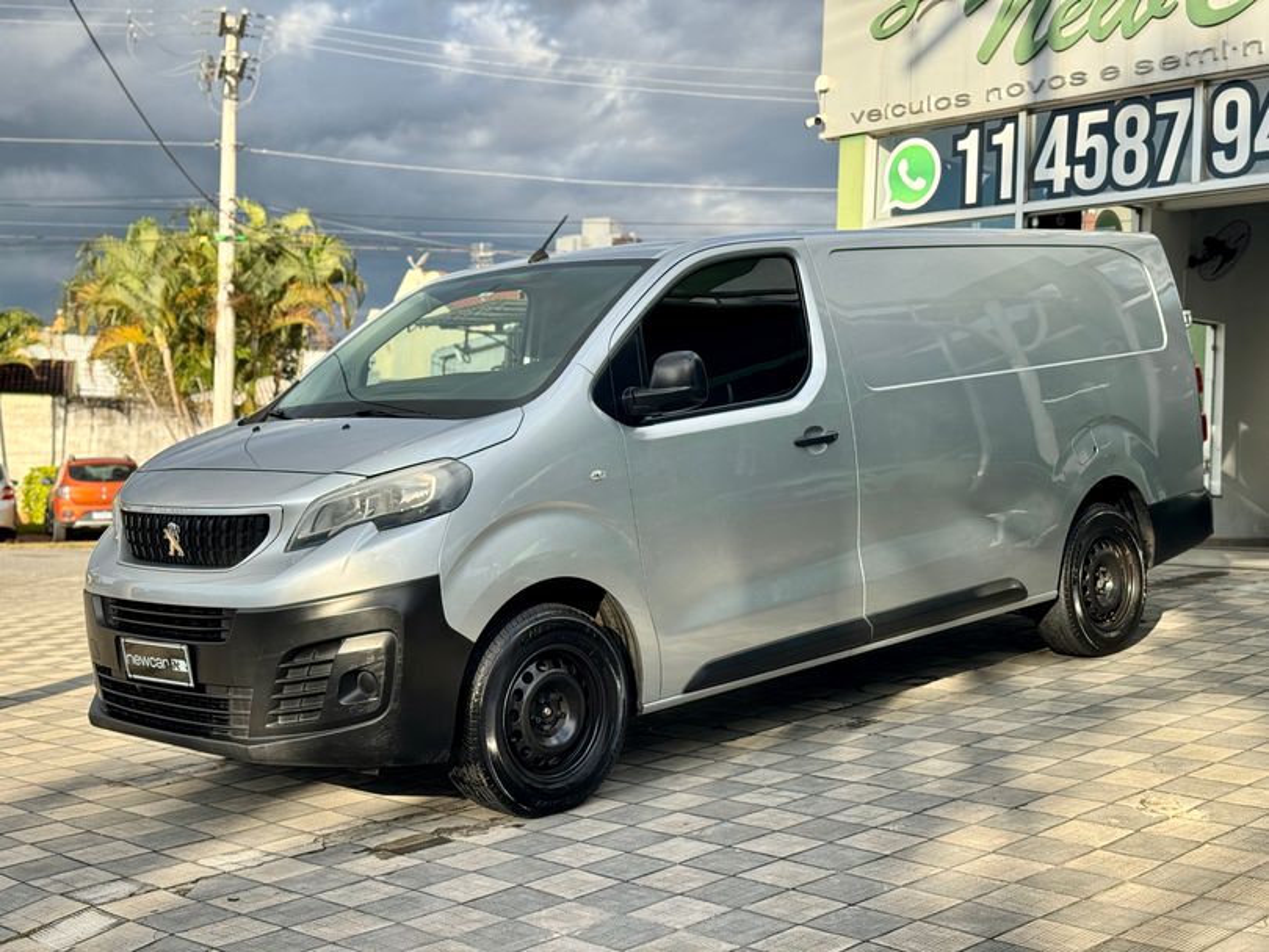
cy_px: 476
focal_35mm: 48
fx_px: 1760
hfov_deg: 39.6
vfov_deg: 30.3
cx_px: 634
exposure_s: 1/980
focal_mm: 6.76
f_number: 1.78
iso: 64
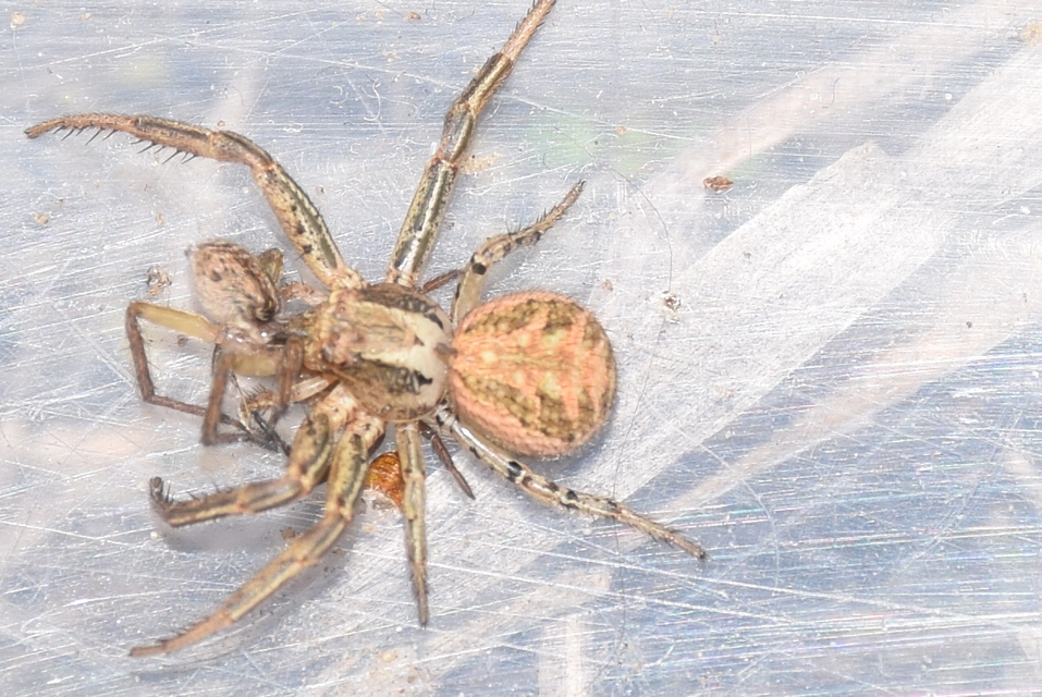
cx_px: 521
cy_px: 348
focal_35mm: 210
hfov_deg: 9.8
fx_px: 6084
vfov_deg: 6.6
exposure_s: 1/60
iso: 100
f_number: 11
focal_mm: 140
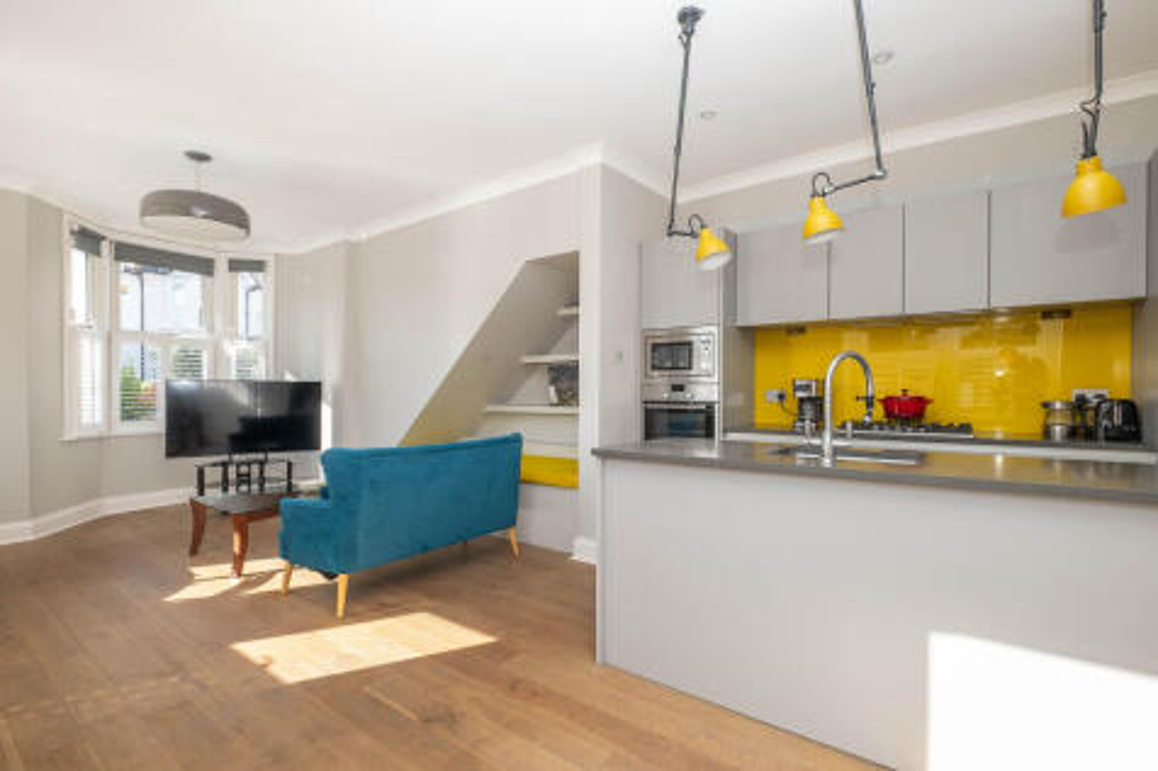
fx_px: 482
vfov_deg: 77.3
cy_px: 386
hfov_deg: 100.4
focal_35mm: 15
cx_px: 579
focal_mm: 10
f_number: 6.4
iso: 400
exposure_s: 1/125
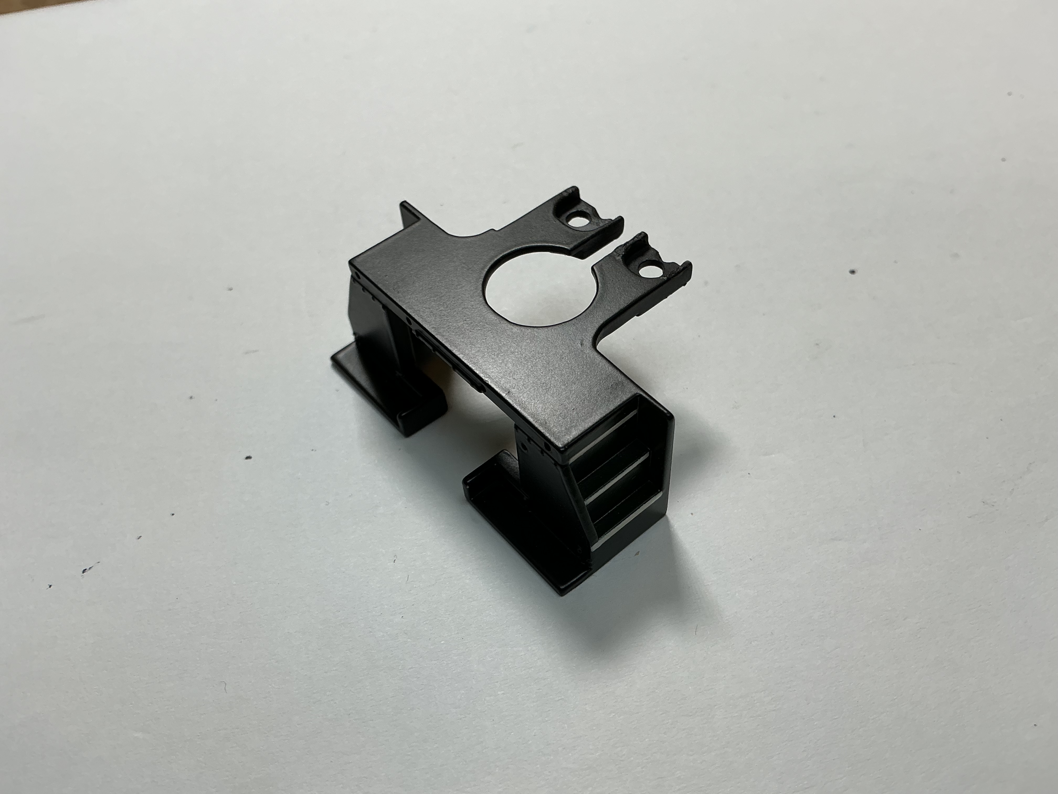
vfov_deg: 48.2
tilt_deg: -52.5
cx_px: 529
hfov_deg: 61.7
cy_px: 397
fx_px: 886
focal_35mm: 29
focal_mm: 3
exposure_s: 1/187
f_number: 1.8
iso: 20
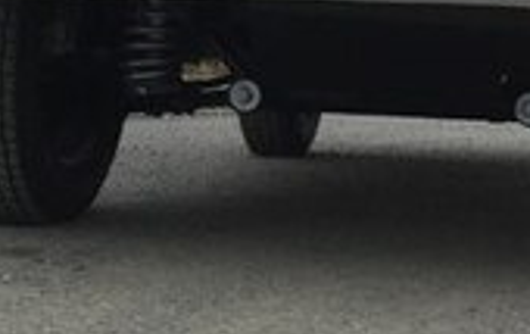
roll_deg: -2.1
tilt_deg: -2.1
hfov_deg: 17.5
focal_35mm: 119
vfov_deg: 10.8
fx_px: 1722
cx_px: 321
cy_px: -89
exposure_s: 1/33
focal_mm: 4.15
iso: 32
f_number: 2.2
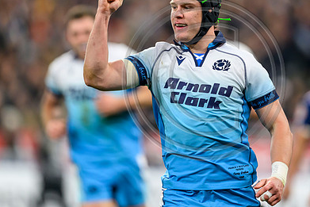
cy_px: 78
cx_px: 204
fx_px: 5108
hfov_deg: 3.5
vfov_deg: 2.3
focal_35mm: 593
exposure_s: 1/2500
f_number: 2.8
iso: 3200
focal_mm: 400
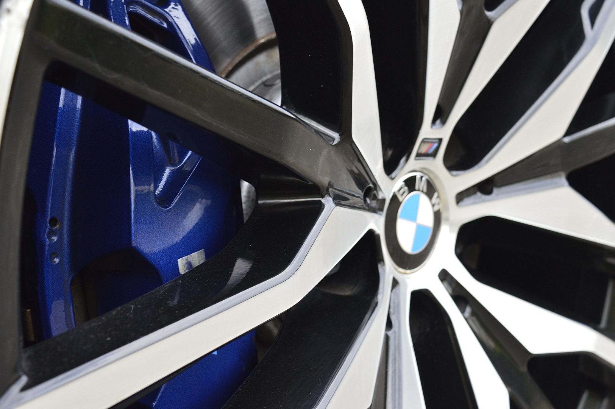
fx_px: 1024
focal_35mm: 60
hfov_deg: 33.4
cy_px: 204
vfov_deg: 22.6
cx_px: 308
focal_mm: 40
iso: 400
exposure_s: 1/100
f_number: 9
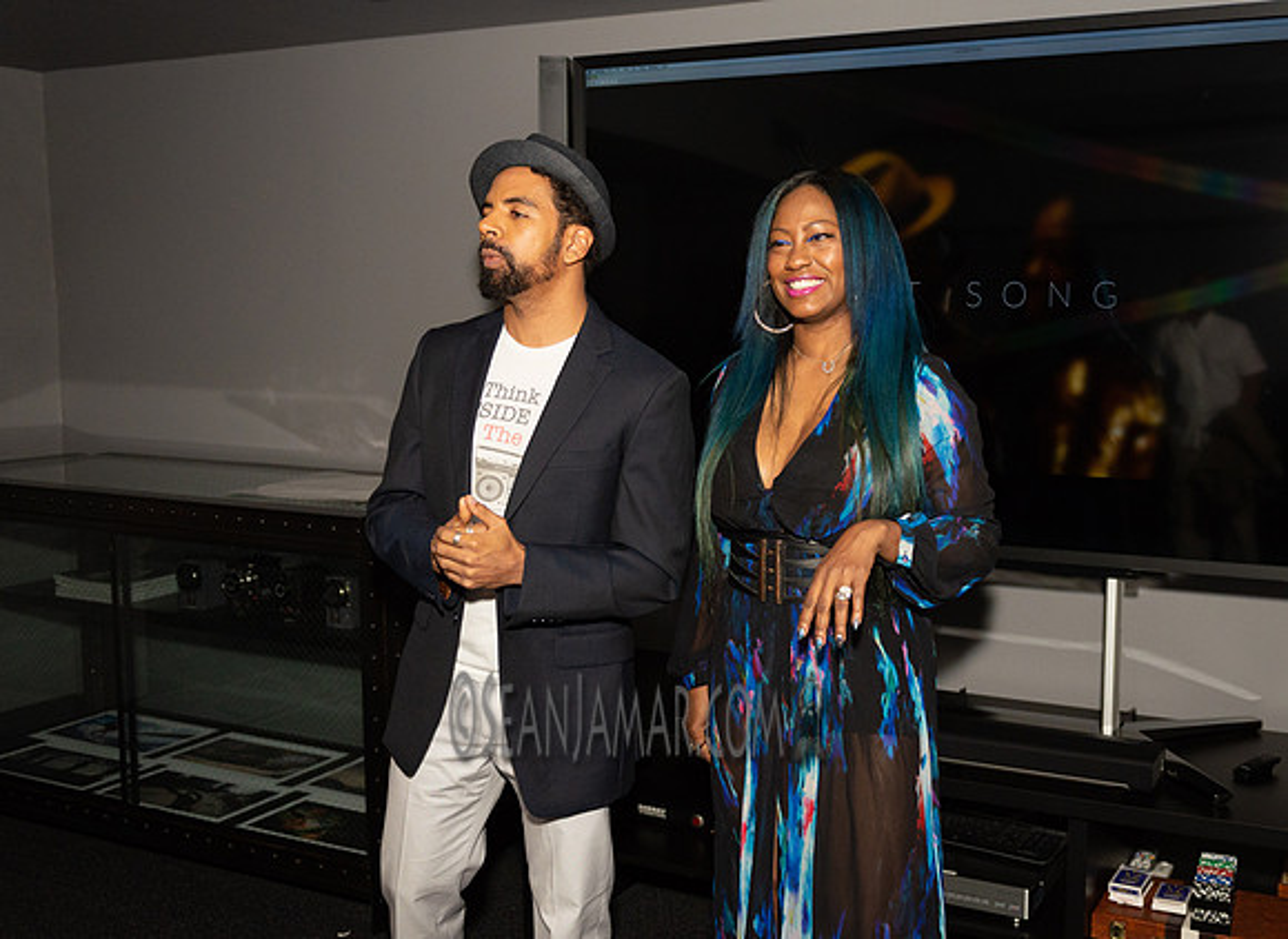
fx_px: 1468
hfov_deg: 47.1
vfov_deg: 35.5
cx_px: 758
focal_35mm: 40
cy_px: 463
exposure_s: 1/1000
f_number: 3.2
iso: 1600
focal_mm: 32
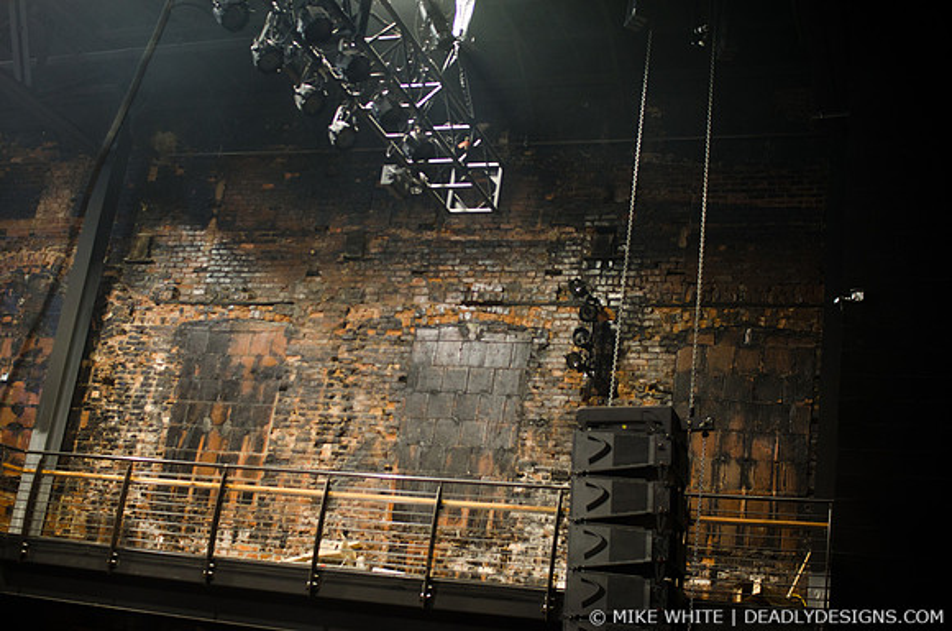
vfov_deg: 29.7
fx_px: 1187
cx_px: 476
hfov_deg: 43.7
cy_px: 316
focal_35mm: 45
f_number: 2.5
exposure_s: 1/80
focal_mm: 30
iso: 640
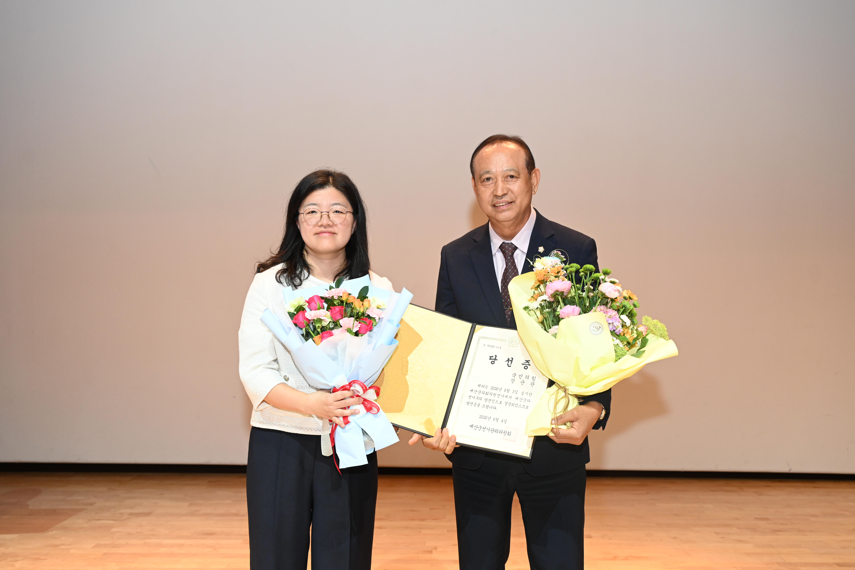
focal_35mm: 36
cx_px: 428
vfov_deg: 36.9
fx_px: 855
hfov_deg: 53.1
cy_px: 285
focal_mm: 36
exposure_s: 1/200
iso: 1000
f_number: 4
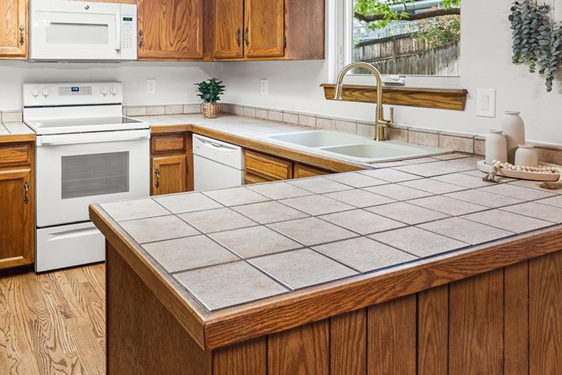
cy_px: 70
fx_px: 469
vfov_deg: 41.6
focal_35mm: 30
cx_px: 171
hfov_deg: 59.9
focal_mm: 16
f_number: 8
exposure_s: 1.6
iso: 200
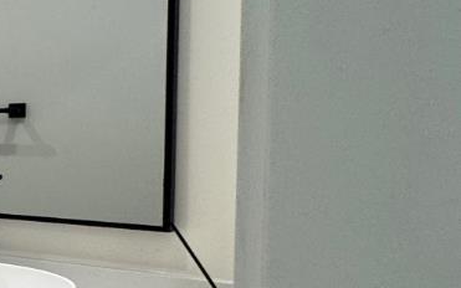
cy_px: 162
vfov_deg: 21.6
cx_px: -468
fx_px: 754
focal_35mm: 60
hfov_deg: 19.1
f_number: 2.2
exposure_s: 1/120
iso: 125
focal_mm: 2.22
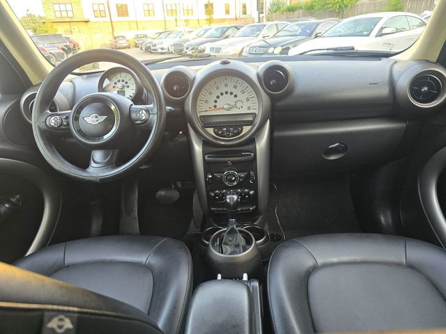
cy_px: 167
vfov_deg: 58.9
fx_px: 296
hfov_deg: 73.9
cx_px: 223
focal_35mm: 23
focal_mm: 6.3
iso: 200
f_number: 1.7
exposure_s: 1/120
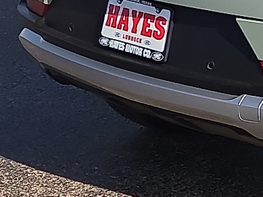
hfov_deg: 10.3
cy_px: -76
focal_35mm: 181
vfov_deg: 8.1
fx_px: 1376
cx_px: 467
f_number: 1.8
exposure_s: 1/2000
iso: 25
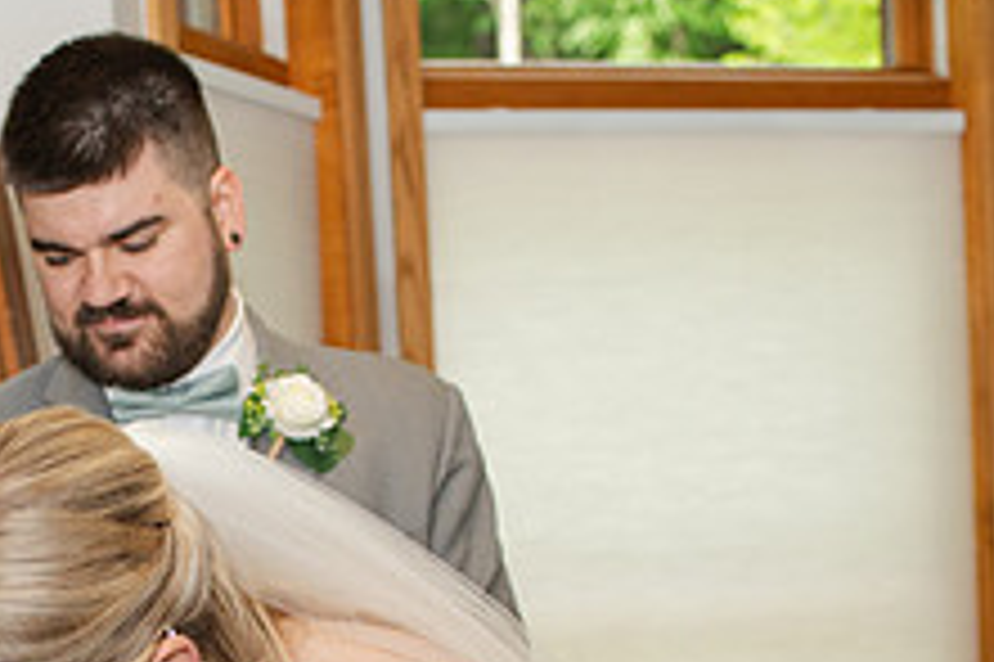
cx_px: 148
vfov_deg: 14.3
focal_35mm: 92
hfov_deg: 21.8
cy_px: 838
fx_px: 2538
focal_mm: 35
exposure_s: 1/200
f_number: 3.2
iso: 800
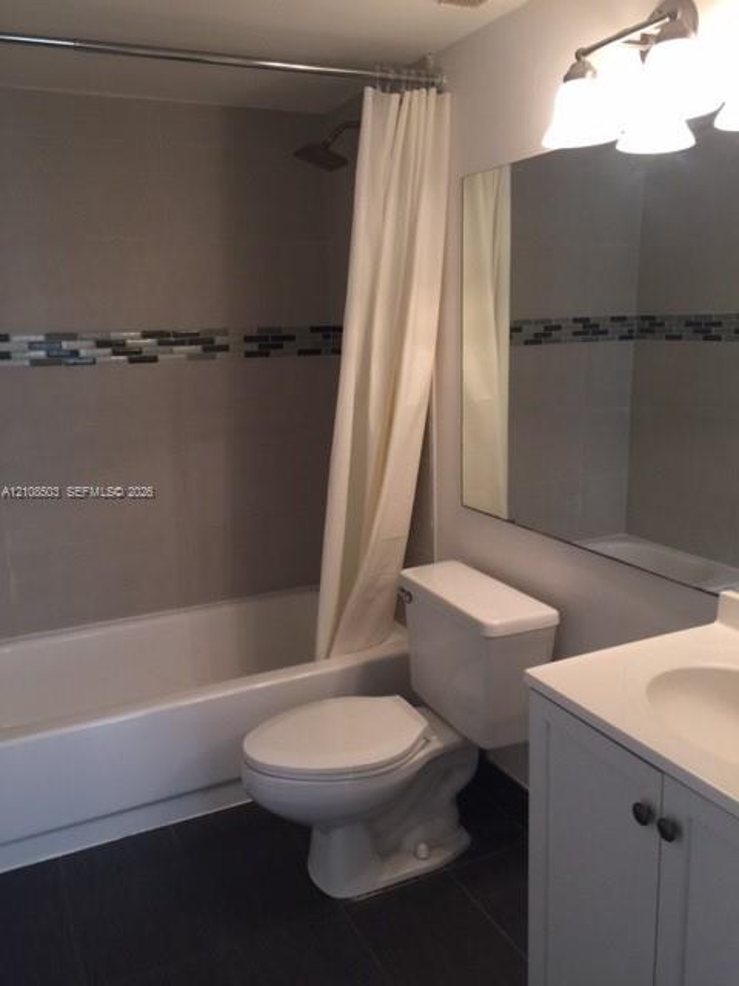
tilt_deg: -11.9
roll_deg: +1.6
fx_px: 825
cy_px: 493
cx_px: 370
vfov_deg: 61.7
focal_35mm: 29
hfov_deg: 48.2
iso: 40
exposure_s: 1/15
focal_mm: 4.15
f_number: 2.2
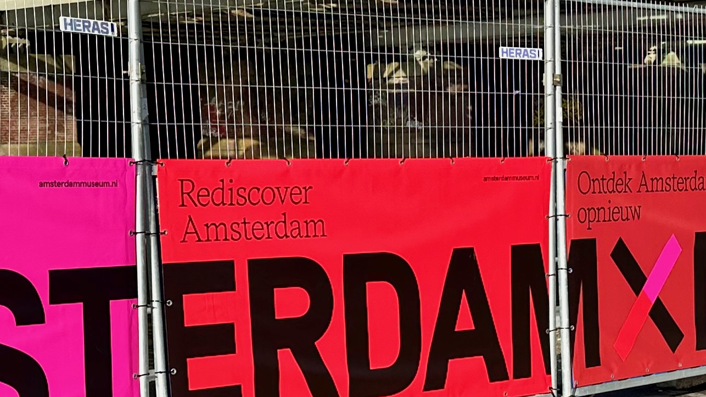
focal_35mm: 82
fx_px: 1535
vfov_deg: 14.7
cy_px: 270
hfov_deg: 25.9
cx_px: 324
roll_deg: +1.2
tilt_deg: -5.6
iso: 80
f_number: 1.78
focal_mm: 6.86
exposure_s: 1/3356
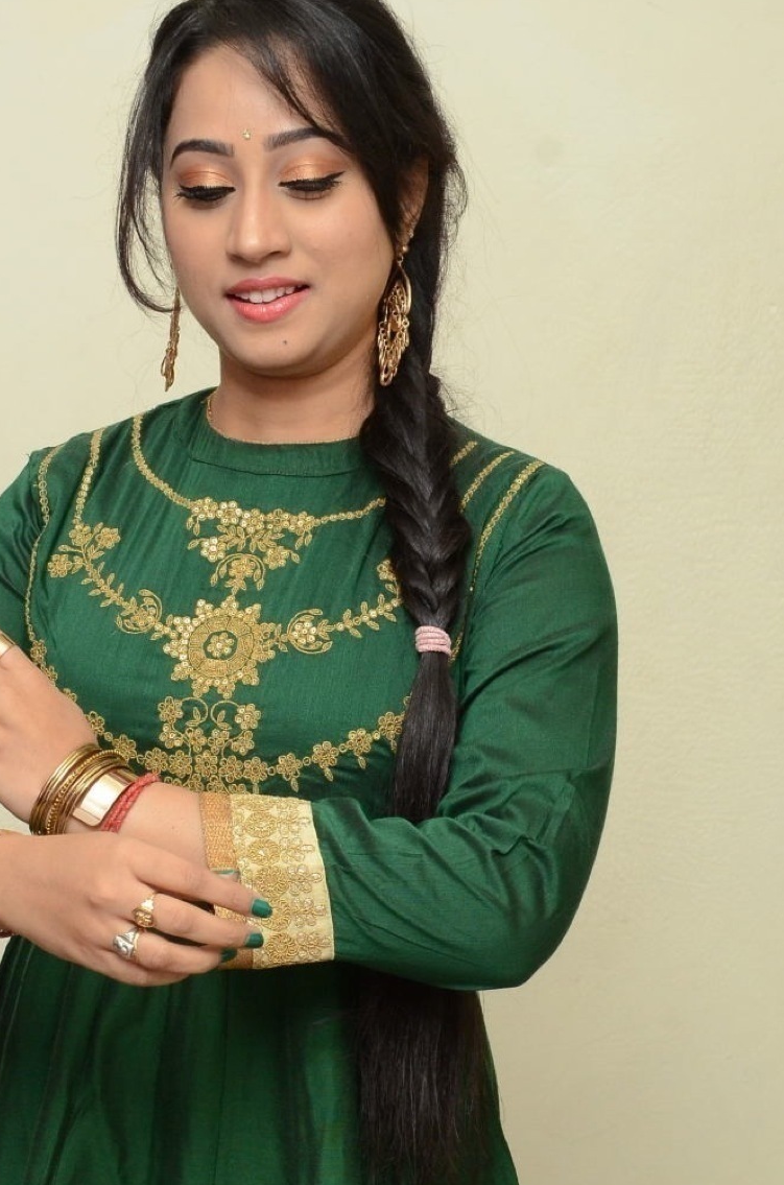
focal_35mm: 108
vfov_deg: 18.9
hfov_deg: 12.6
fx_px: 3540
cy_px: 807
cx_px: 239
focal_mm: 45
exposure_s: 1/125
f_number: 6.3
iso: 1600
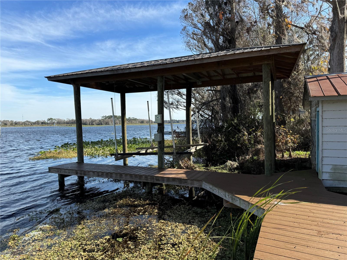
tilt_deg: -4.2
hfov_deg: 71.6
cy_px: 130
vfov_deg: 56.8
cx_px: 174
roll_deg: +1.4
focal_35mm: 24
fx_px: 241
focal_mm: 6.76
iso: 80
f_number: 1.78
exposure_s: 1/2506
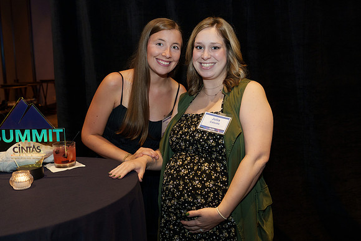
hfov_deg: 53.0
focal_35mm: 36
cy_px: 111
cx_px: 203
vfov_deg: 36.9
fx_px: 361
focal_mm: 32
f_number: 4.5
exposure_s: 1/60
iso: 1250
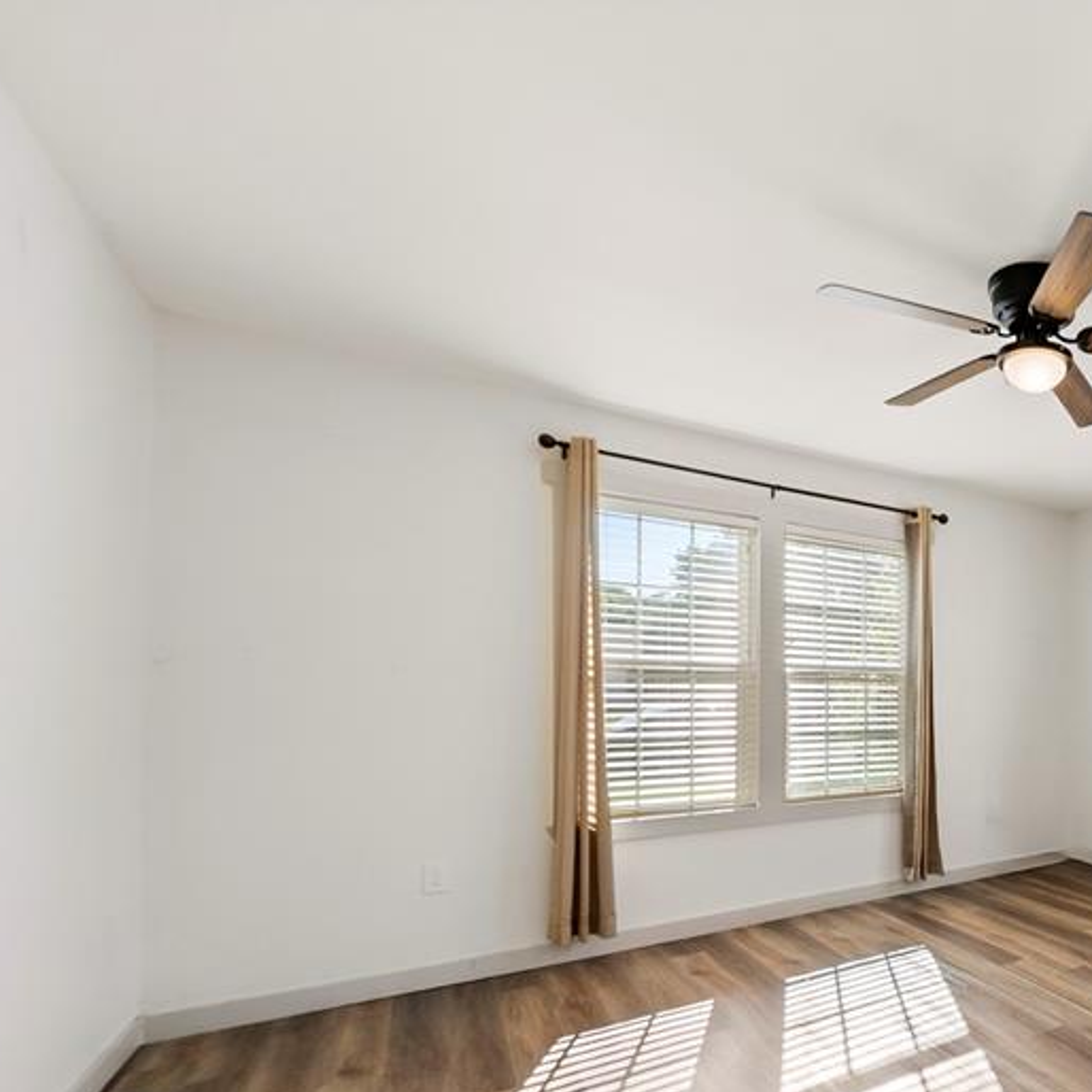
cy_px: 705
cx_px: 1054
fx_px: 785
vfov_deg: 68.2
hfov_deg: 56.1
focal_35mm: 22
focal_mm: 13
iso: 200
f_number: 13
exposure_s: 1/25
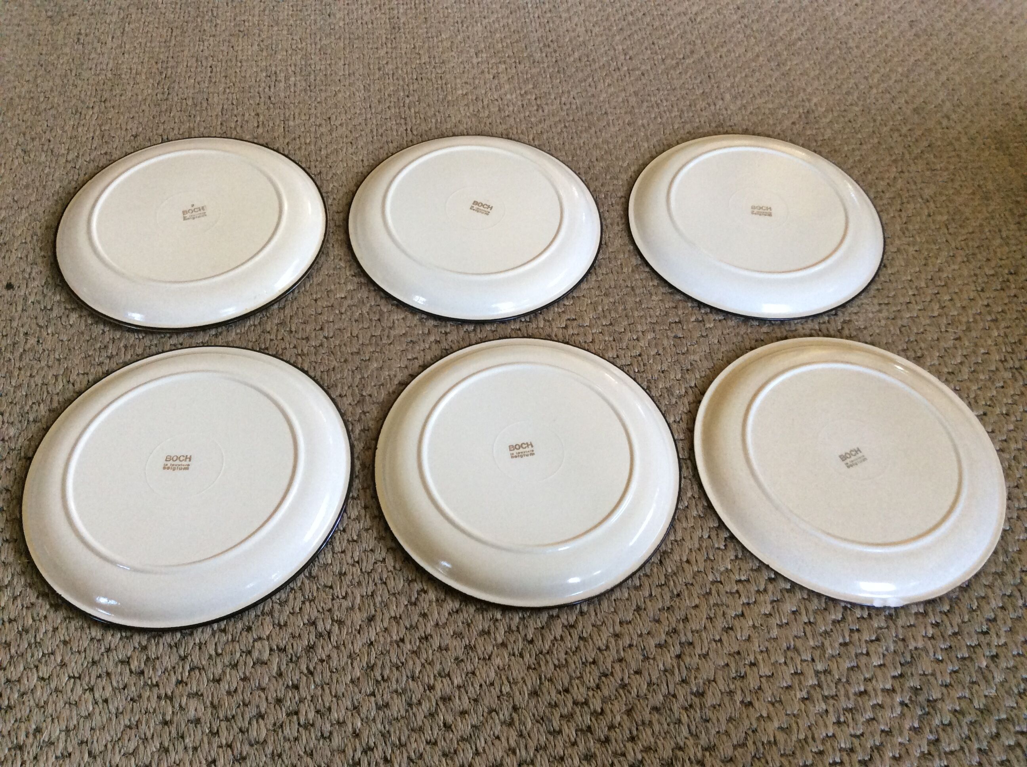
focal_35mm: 32
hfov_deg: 56.9
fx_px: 948
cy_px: 384
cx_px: 514
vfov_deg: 44.1
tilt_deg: -55.1
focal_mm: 3.3
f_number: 2.4
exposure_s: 1/24
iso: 100
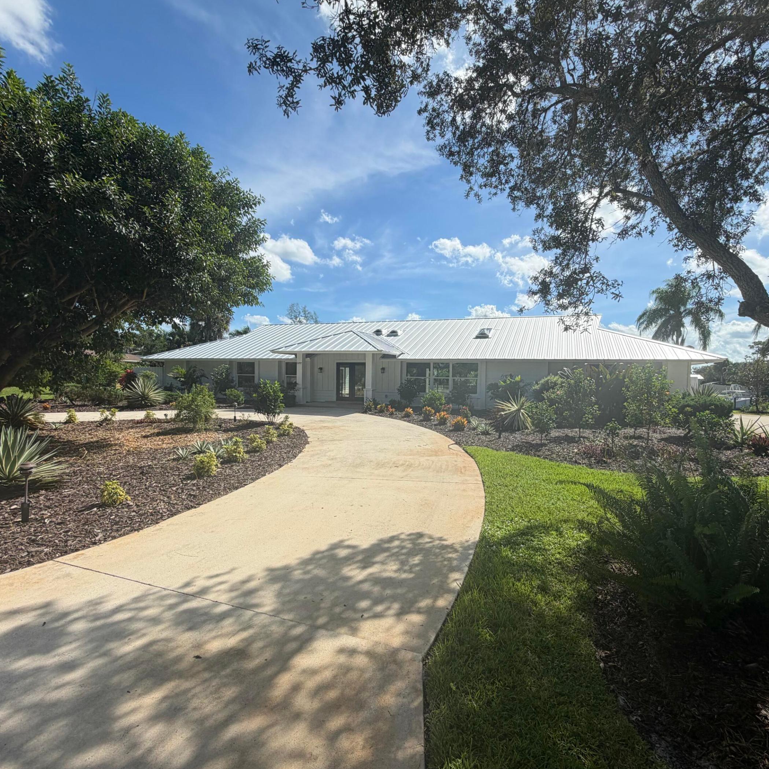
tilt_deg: -3.9
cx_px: 416
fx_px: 427
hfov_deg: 83.8
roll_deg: -1.4
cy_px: 389
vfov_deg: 84.0
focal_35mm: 17
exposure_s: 1/1145
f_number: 2.2
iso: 20
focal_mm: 2.22
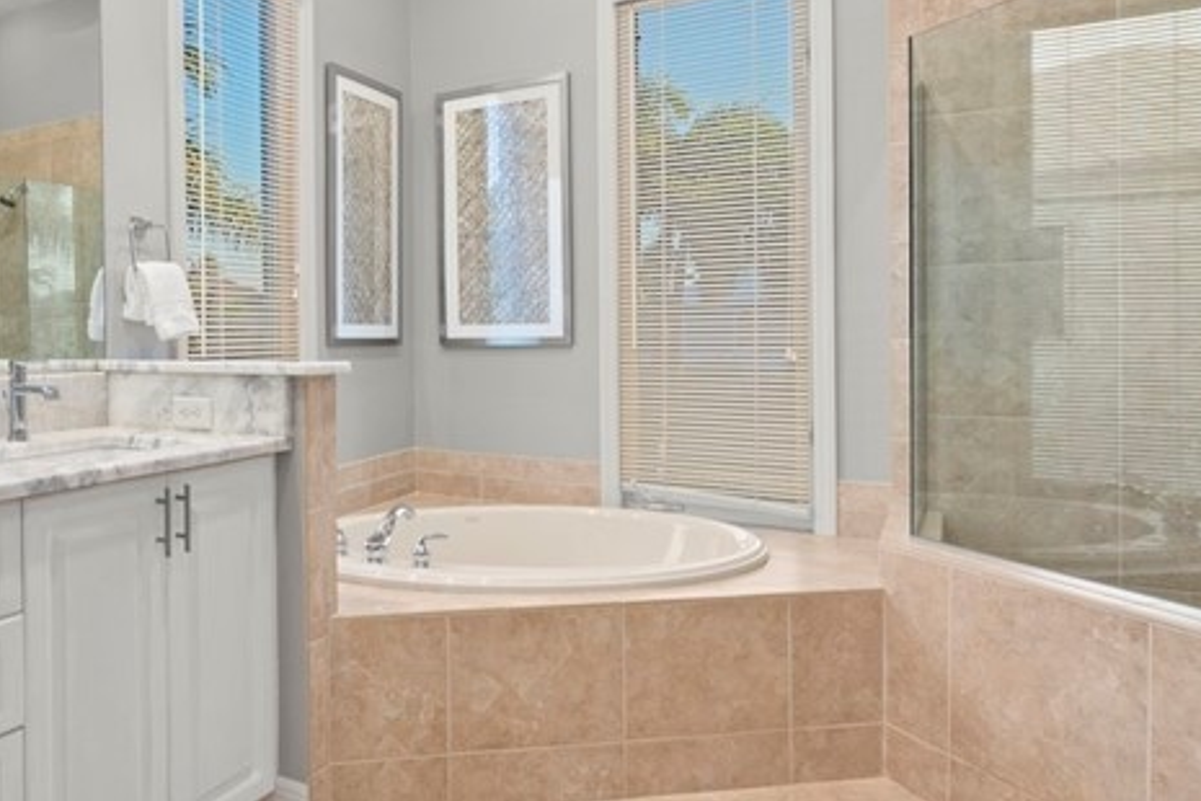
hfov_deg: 60.6
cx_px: 254
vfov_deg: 46.2
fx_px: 934
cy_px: 333
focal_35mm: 28
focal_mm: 12
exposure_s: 1.3
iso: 160
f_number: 10
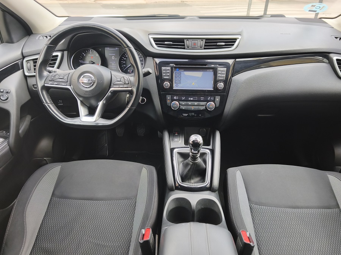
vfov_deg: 58.9
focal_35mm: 23
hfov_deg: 73.9
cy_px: 128
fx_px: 227
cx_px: 170
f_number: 1.7
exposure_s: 1/286
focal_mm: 5.35
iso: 50
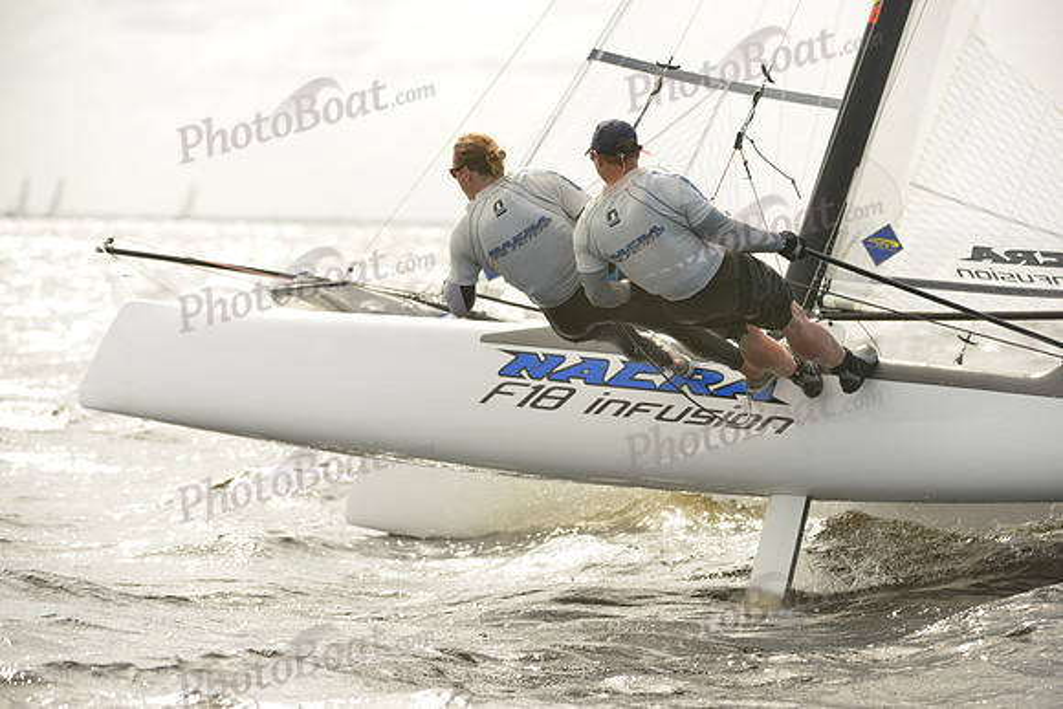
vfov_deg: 6.9
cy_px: 354
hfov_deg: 10.3
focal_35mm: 200
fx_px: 5907
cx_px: 532
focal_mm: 200
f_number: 5
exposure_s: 1/1000
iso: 250
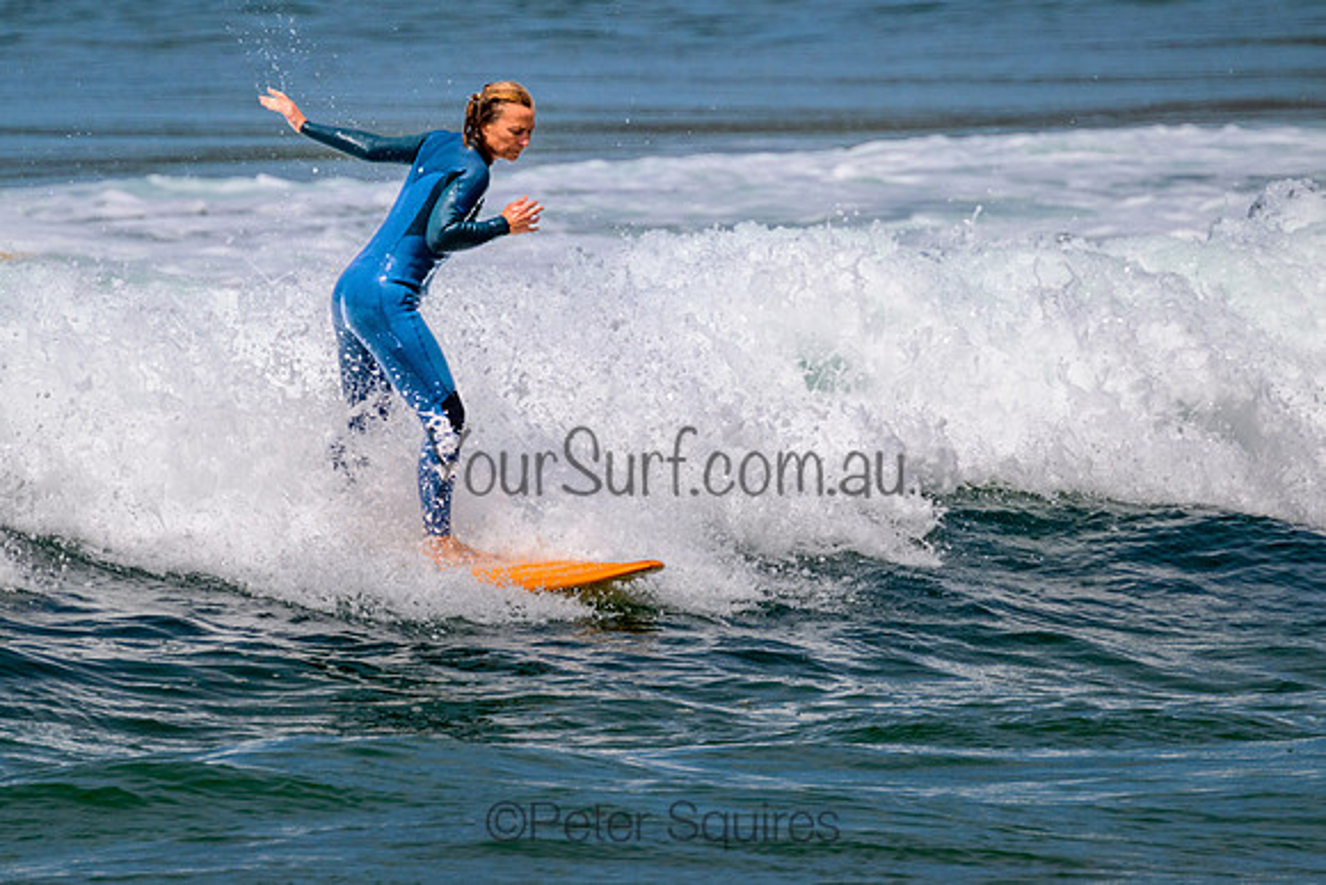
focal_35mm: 1090
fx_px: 40163
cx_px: 684
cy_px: 348
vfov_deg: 1.3
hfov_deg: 1.9
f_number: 11
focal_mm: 800
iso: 640
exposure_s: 1/2000
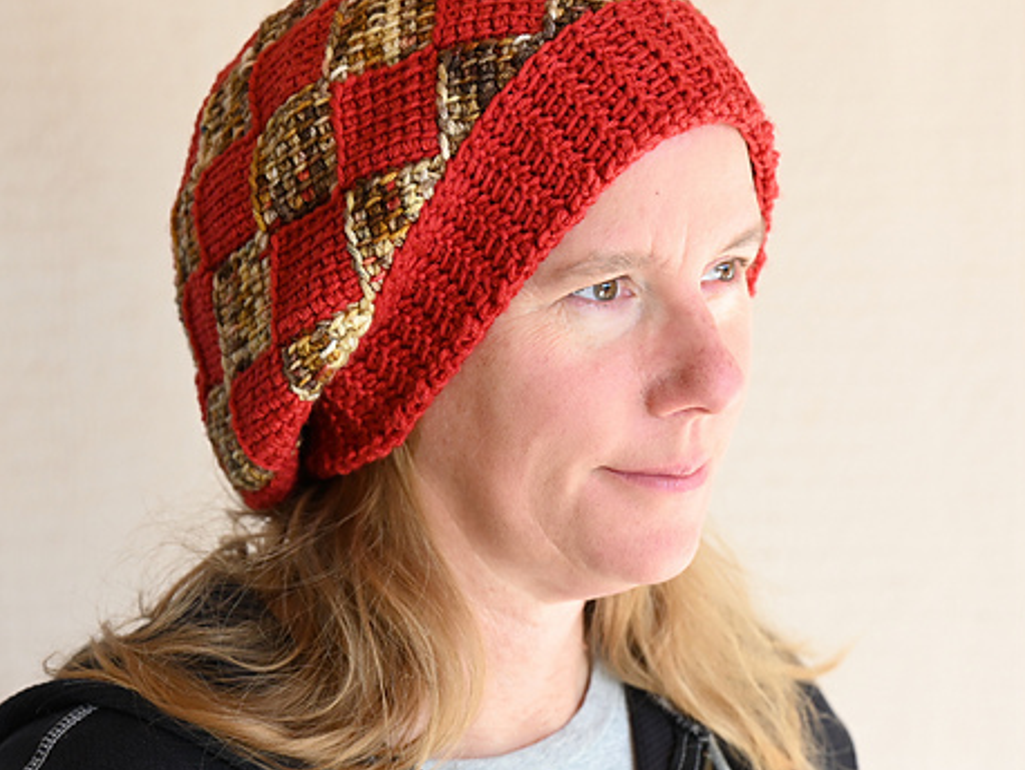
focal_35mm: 141
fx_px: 4177
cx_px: 604
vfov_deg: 10.5
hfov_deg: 14.0
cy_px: 308
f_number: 4
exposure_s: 1/500
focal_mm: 70
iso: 800
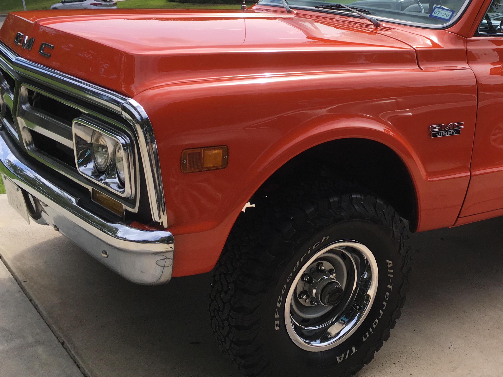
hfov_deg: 38.6
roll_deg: -1.3
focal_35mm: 48
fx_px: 697
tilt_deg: -15.4
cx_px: 379
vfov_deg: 29.8
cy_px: 93
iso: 25
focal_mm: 4.15
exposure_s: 1/986
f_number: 2.2
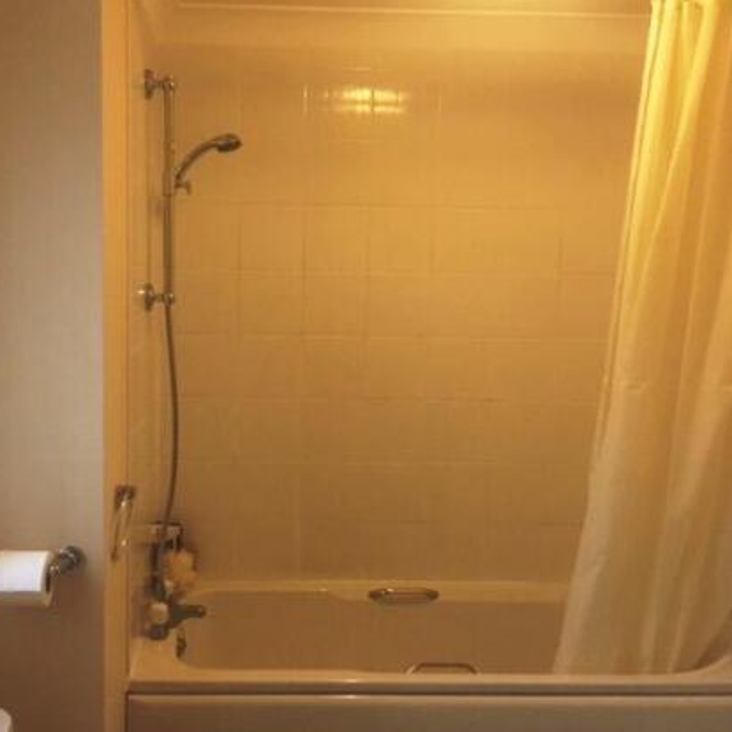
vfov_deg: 46.0
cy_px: 384
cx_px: 264
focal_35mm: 36
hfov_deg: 45.6
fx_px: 861
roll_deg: -2.0
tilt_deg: -5.6
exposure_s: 1/30
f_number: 2.2
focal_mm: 4.15
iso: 50
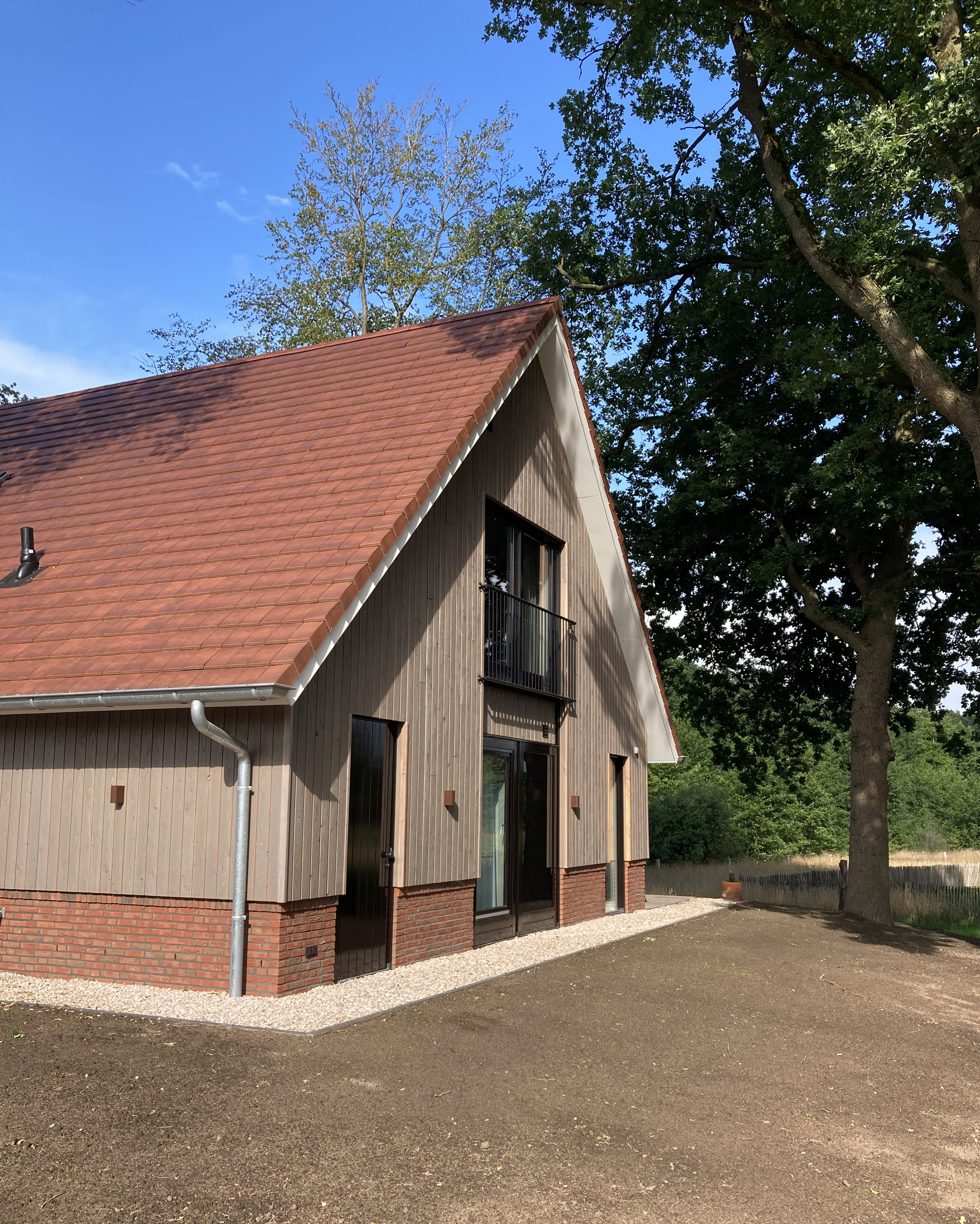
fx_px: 1088
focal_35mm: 30
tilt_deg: +7.4
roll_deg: -1.8
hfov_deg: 48.5
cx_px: 501
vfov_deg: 58.7
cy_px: 661
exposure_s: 1/827
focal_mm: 3.99
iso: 20
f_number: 1.8
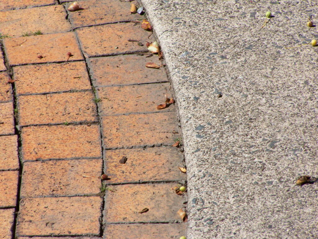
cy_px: 120
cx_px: 159
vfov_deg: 3.9
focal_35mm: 380
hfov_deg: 5.2
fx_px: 3491
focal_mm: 63
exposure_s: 1/1600
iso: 400
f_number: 7.1
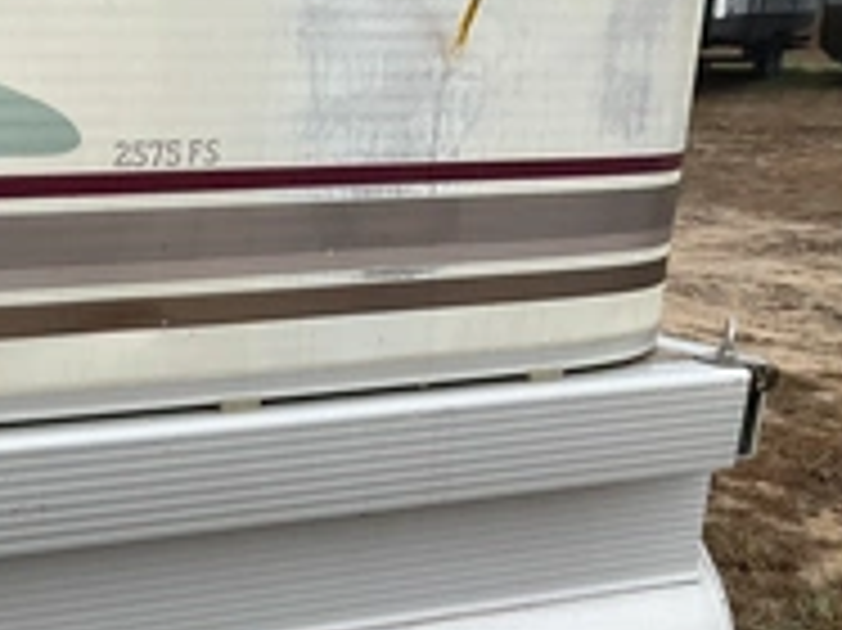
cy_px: 639
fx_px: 1507
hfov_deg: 29.6
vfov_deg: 22.6
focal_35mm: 62
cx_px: 45
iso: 20
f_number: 1.8
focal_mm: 3
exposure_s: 1/138
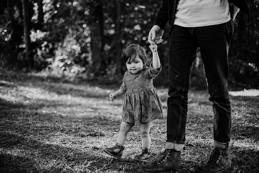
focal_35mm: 50
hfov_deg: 39.6
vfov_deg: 27.0
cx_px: 130
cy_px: 86
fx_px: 360
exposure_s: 1/1000
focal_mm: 50
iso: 160
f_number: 2
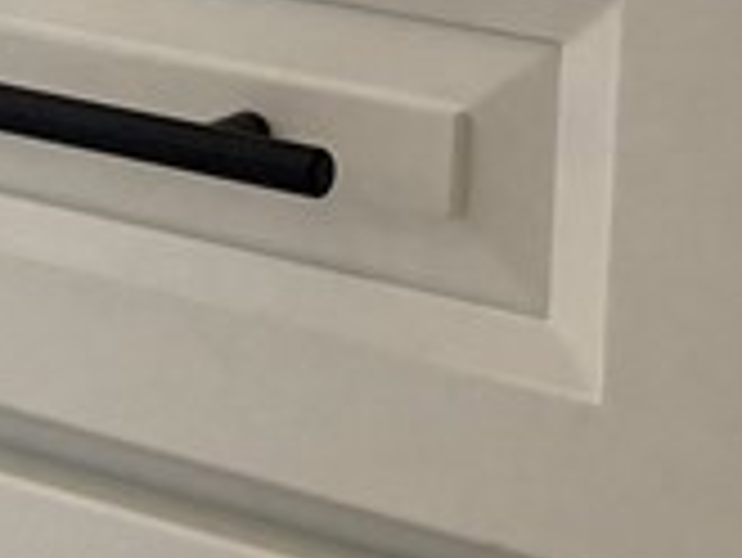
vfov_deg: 9.4
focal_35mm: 149
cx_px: -1318
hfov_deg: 10.4
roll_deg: -0.2
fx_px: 3196
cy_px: -495
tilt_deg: -4.5
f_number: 1.78
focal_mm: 6.76
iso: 200
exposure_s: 1/88
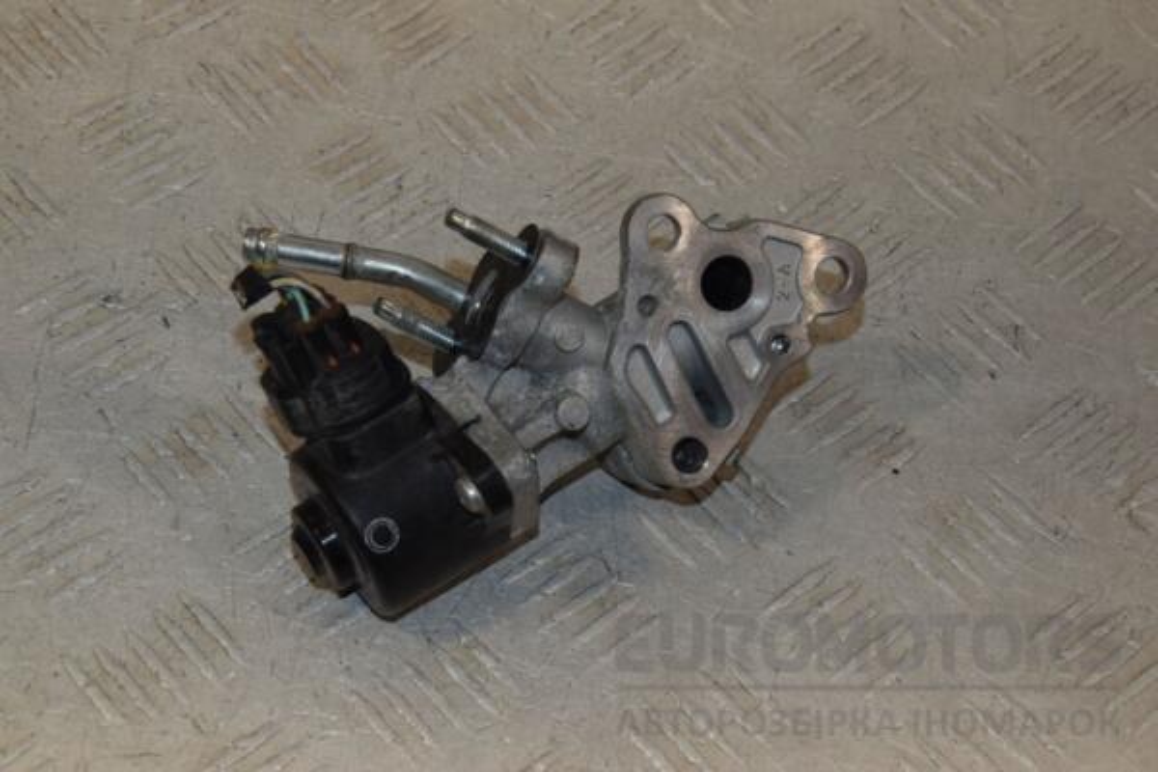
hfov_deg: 21.9
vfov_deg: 14.7
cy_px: 386
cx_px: 579
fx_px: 2991
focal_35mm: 93
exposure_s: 1/200
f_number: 9
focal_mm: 62
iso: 800
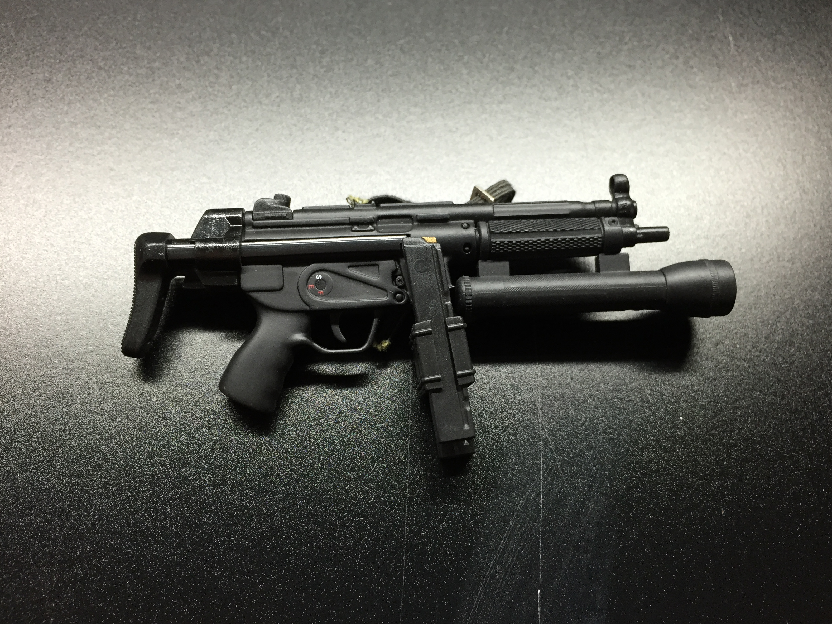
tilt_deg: -61.8
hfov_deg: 60.0
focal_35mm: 30
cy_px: 319
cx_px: 429
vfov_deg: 46.8
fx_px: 721
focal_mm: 4.15
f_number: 2.2
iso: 100
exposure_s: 1/33
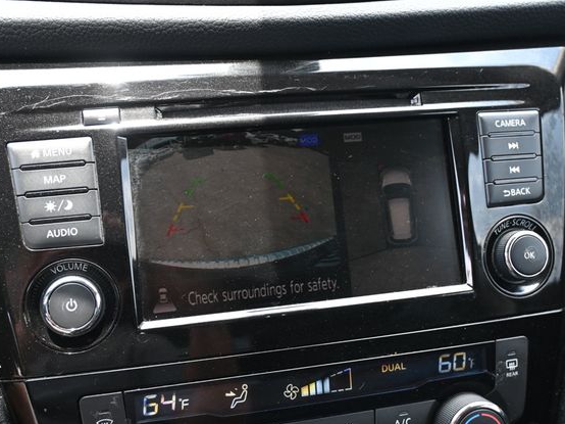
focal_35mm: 41
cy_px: 210
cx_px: 263
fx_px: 666
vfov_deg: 35.2
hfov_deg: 45.9
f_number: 4.2
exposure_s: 1/125
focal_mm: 24.5
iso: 720
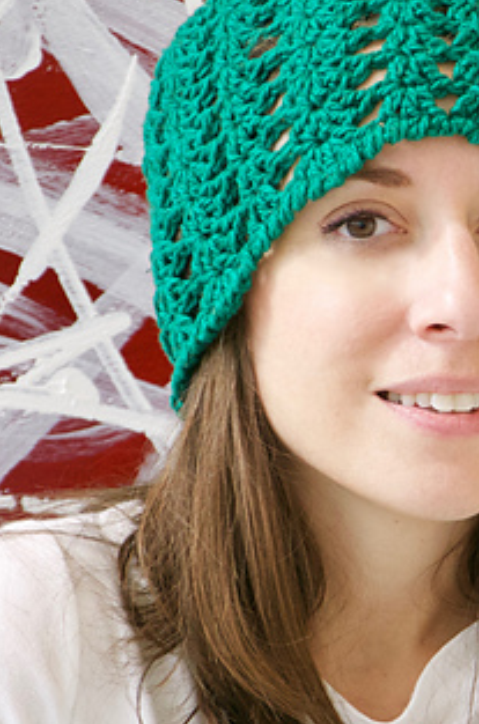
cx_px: 414
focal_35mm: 322
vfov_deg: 6.4
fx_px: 6462
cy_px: 465
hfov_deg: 4.2
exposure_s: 1/200
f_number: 5.6
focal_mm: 105
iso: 1600
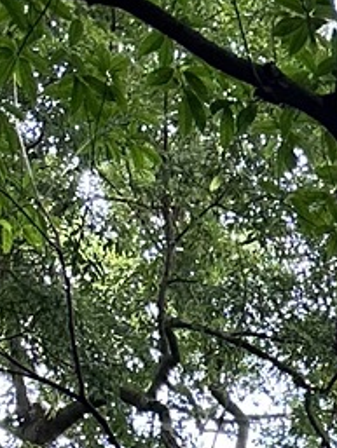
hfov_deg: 7.2
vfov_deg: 8.1
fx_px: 2425
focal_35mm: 187
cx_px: 946
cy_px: 1578
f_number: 1.78
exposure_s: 1/153
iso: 125
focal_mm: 6.86
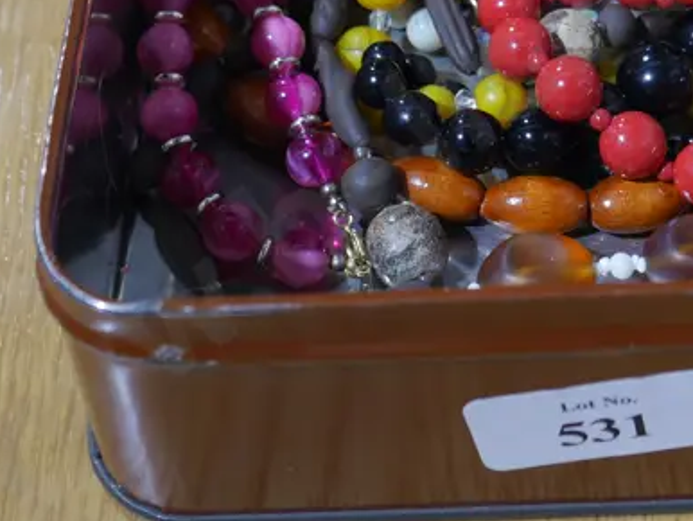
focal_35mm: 85
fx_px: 1703
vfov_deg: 16.9
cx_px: 664
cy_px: -39
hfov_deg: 22.3
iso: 400
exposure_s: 1/60
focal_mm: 16
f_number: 3.6
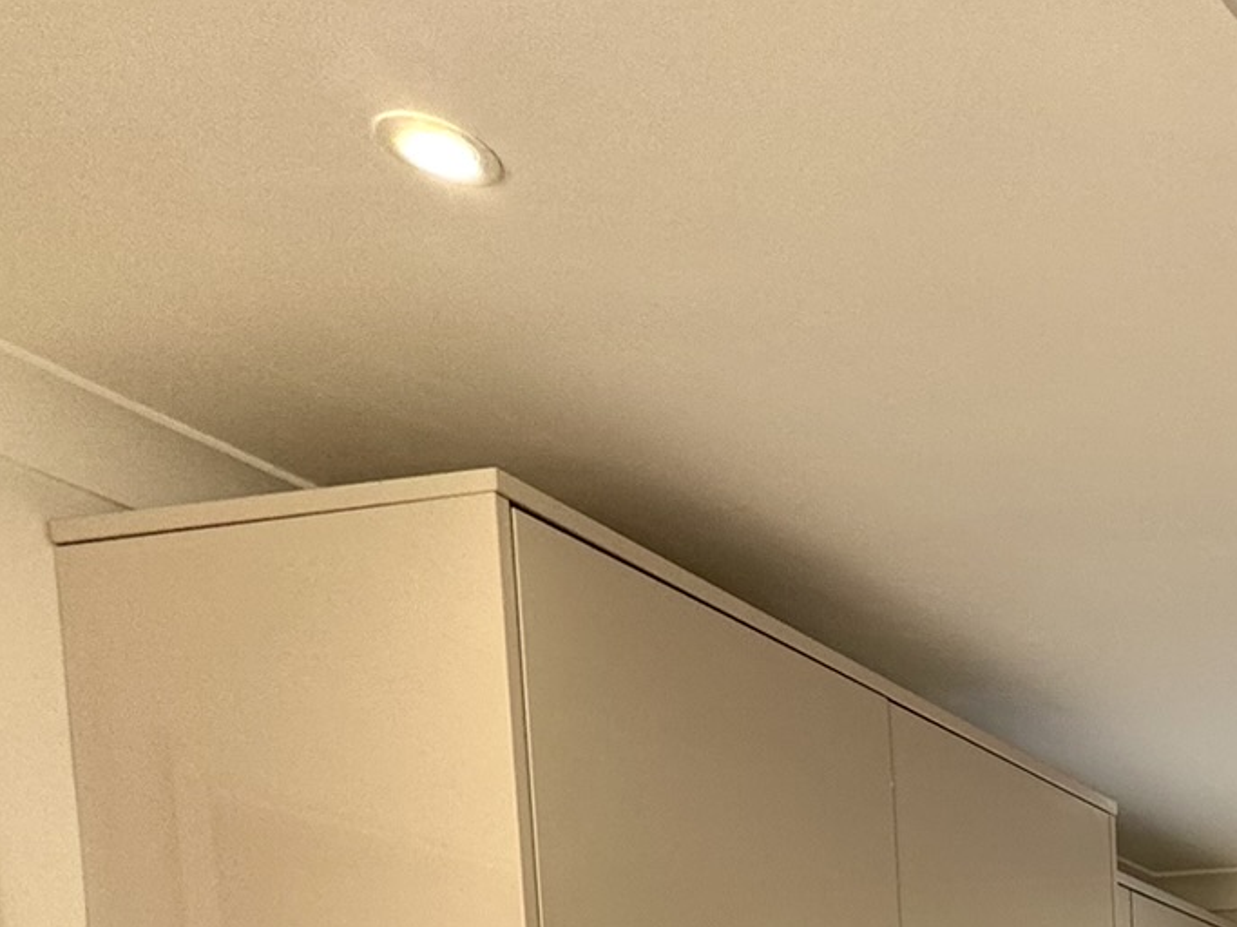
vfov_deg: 25.8
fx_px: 1501
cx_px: 1693
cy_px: 1383
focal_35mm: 42
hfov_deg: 31.5
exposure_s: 1/99
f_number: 2.2
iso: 50
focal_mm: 2.22
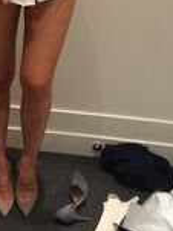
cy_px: 78
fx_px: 514
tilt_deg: -26.4
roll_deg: -3.1
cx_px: -32
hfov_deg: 18.2
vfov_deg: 25.2
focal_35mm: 77
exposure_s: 1/30
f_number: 2.2
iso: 40
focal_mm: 4.15
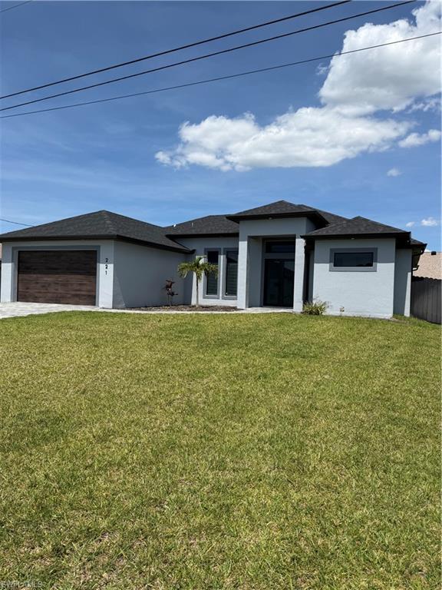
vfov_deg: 71.6
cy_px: 295
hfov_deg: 56.8
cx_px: 221
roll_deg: -1.6
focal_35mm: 24
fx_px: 409
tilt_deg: -0.5
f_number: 1.78
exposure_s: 1/8130
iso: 80
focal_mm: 6.76
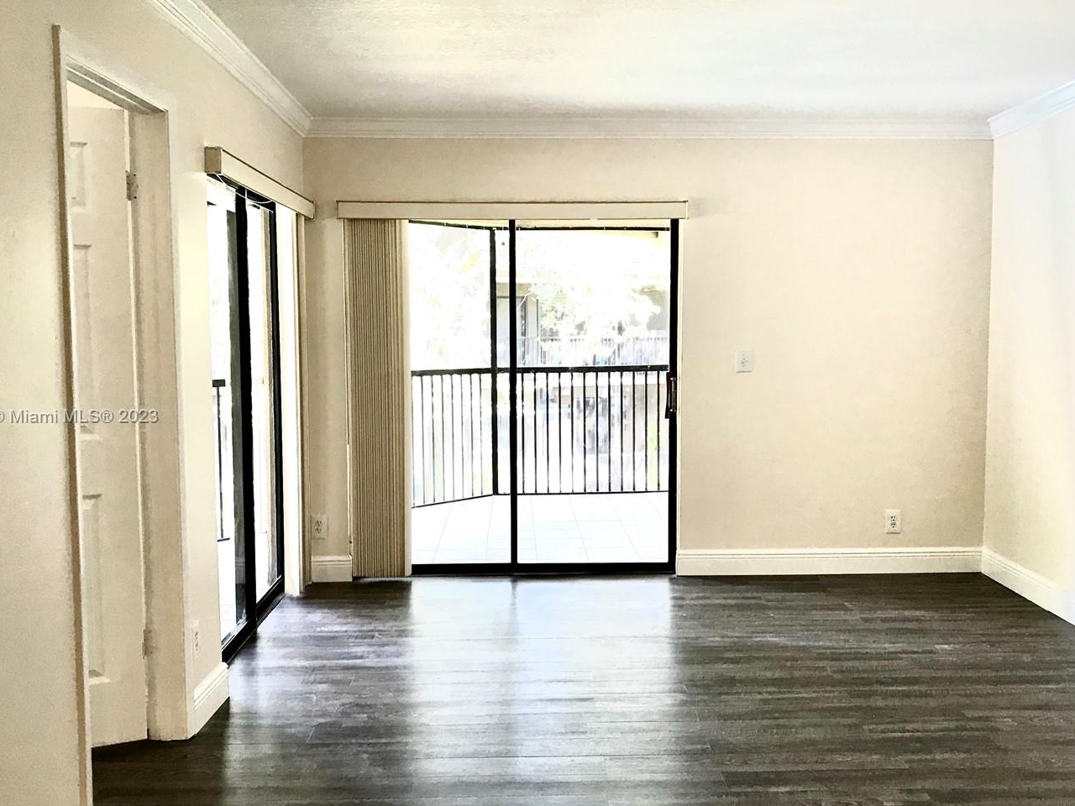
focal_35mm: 35
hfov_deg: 52.6
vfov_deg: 40.7
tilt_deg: -5.5
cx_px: 561
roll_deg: -0.4
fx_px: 1087
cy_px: 417
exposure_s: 1/40
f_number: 1.8
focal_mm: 3.99
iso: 25
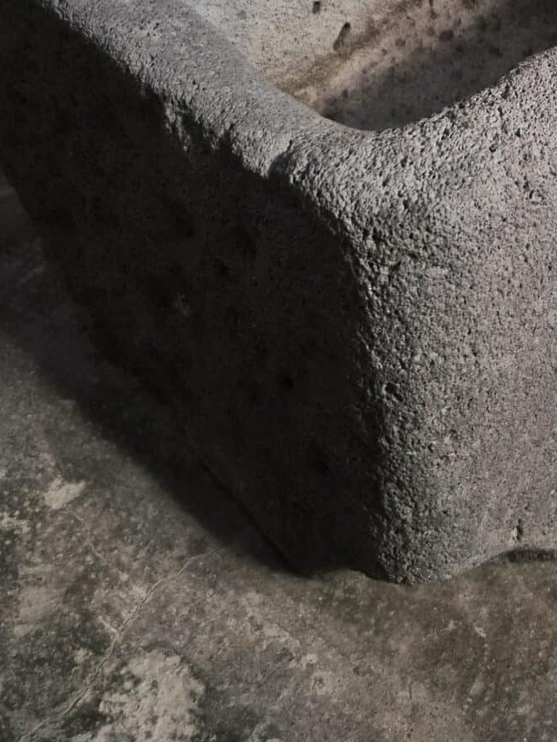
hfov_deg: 26.8
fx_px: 1137
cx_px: 470
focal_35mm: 53
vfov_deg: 32.3
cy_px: -53
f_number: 1.8
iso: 1600
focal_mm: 5.4
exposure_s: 1/33
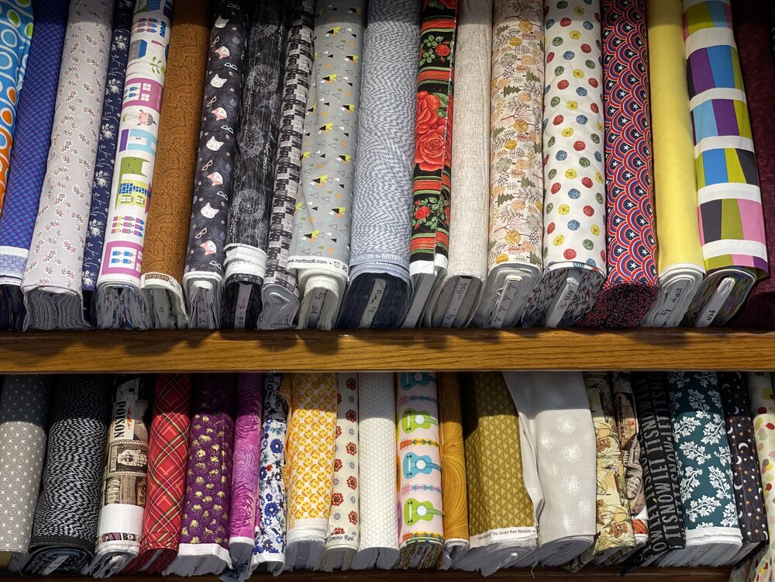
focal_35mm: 52
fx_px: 1164
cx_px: 388
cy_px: 291
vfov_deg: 28.0
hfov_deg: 36.8
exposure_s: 1/100
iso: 80
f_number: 2
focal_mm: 6
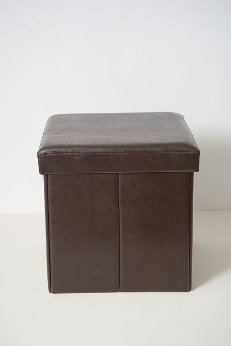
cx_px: 116
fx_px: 789
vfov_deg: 24.8
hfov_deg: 16.7
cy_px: 173
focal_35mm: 82
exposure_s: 1/5
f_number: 8
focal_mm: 82
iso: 200
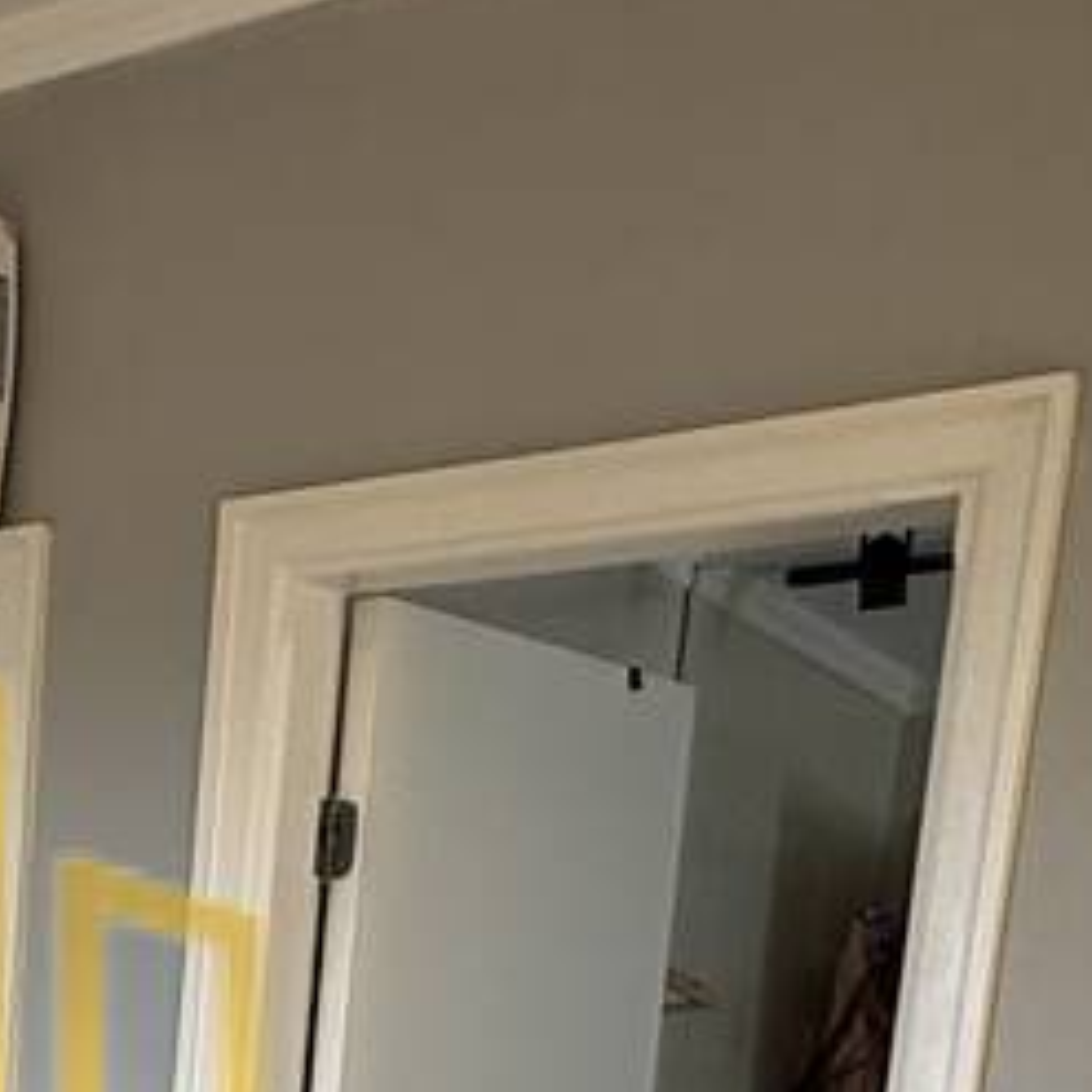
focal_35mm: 72
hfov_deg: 21.6
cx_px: -332
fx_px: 2570
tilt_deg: -10.1
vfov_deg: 20.6
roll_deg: -2.5
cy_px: 1623
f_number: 2.2
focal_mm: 2.22
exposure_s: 1/120
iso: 125
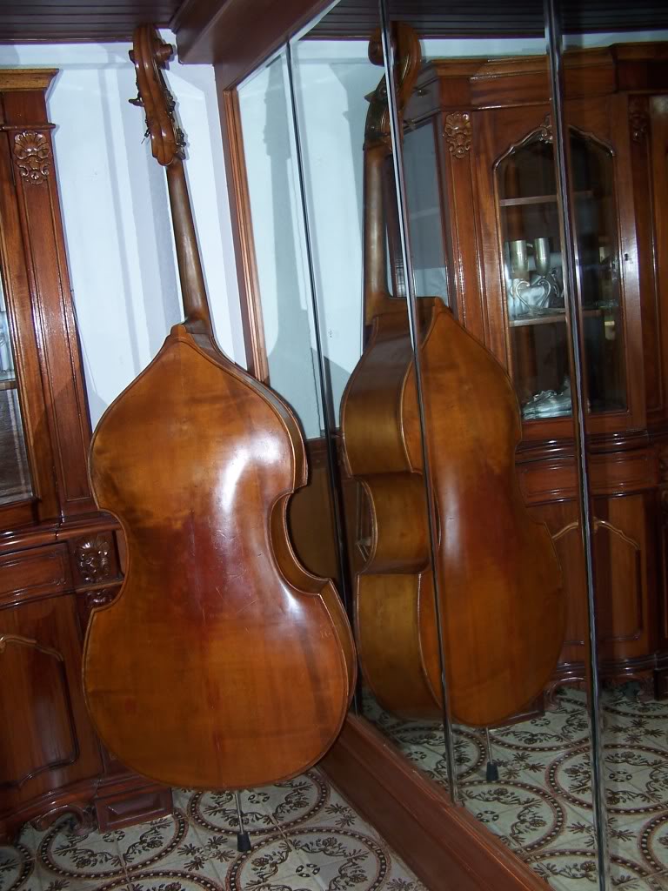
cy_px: 446
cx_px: 334
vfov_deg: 49.0
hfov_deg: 37.7
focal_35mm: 38
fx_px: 978
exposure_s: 1/60
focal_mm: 6.3
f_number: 2.8
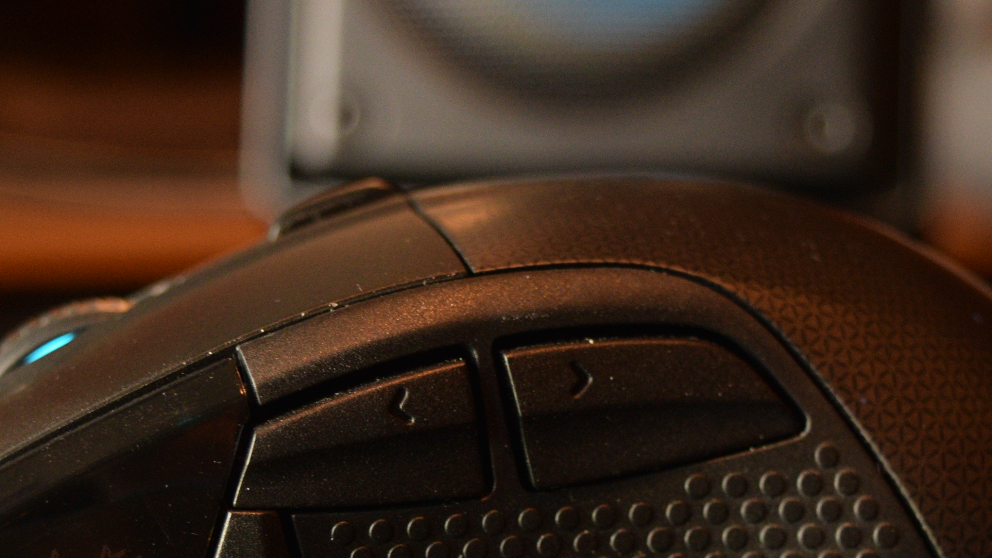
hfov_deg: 18.9
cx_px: 453
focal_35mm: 113
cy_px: 378
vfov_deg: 10.7
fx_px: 2974
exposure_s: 1/50
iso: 800
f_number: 5
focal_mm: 35
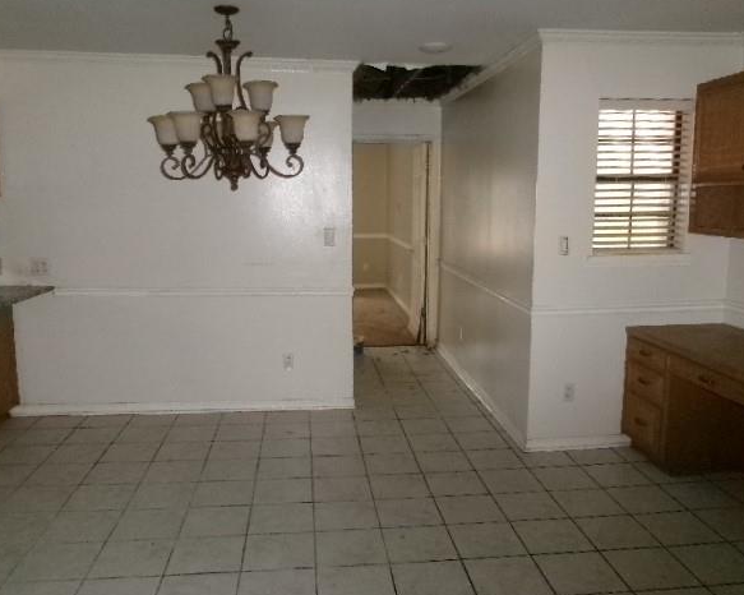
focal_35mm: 30
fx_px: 660
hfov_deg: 58.8
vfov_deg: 48.5
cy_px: 298
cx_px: 374
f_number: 3.9
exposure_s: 1/34
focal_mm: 5.1
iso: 800
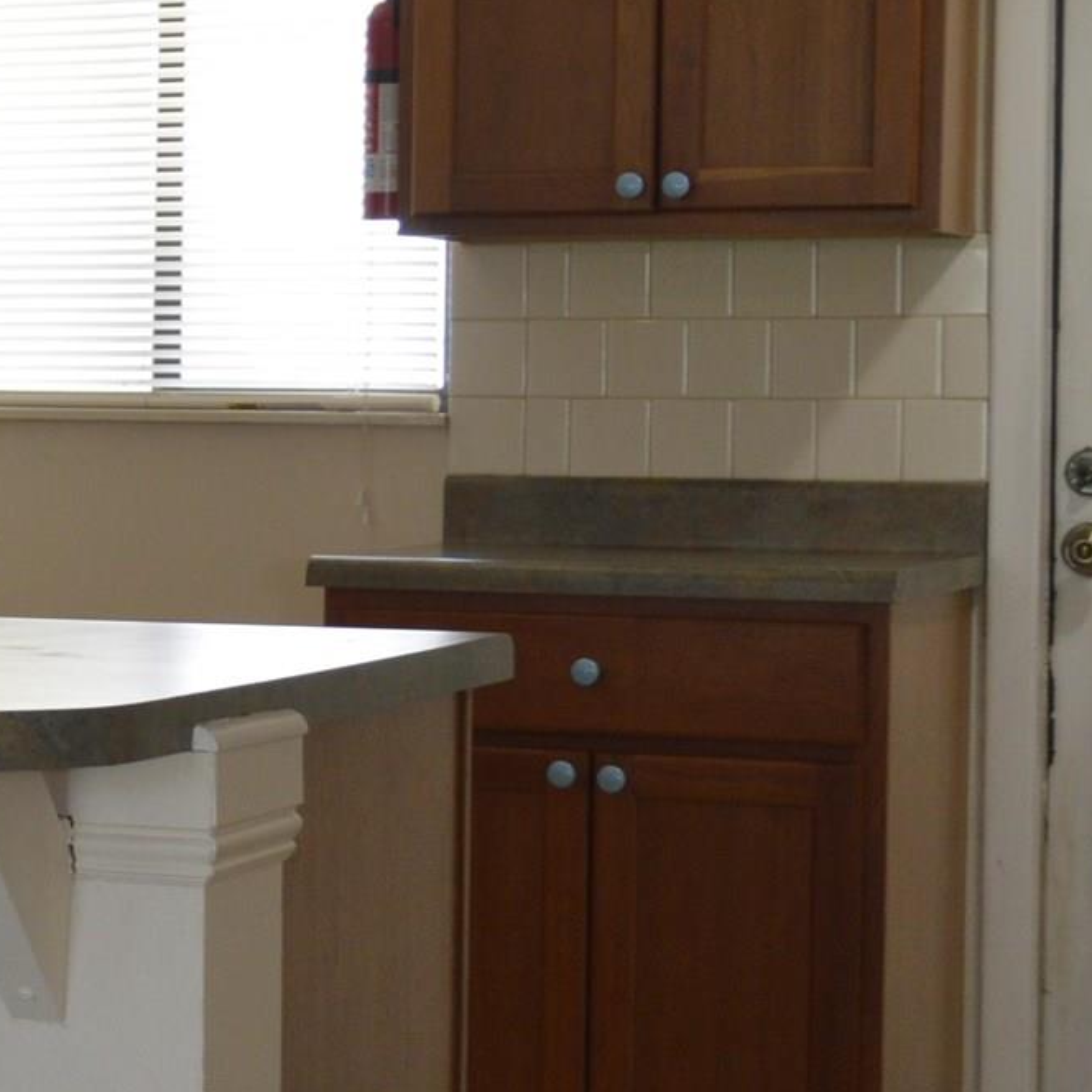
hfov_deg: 14.9
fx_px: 3783
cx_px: -679
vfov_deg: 16.4
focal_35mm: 106
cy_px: 513
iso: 400
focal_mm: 18
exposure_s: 1/80
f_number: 4
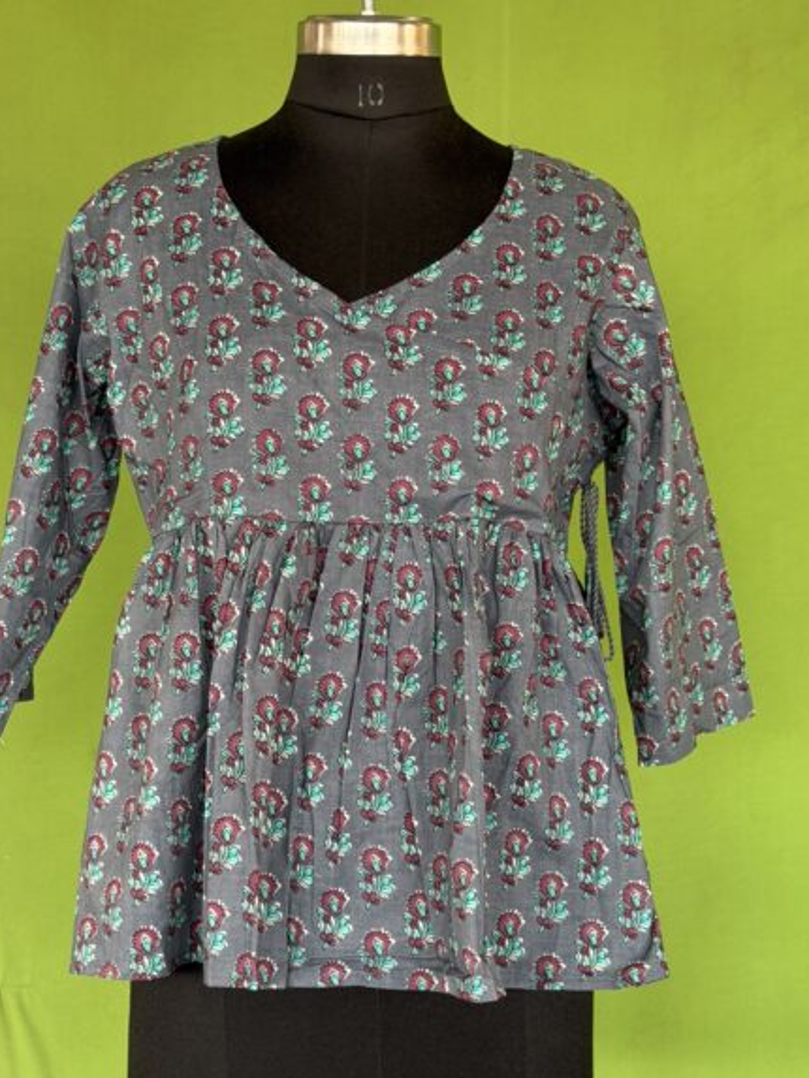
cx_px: 365
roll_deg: -0.5
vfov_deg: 28.9
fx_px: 2087
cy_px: 662
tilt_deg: -3.8
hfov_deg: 21.9
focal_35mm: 67
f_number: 1.78
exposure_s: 1/60
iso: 100
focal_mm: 6.76
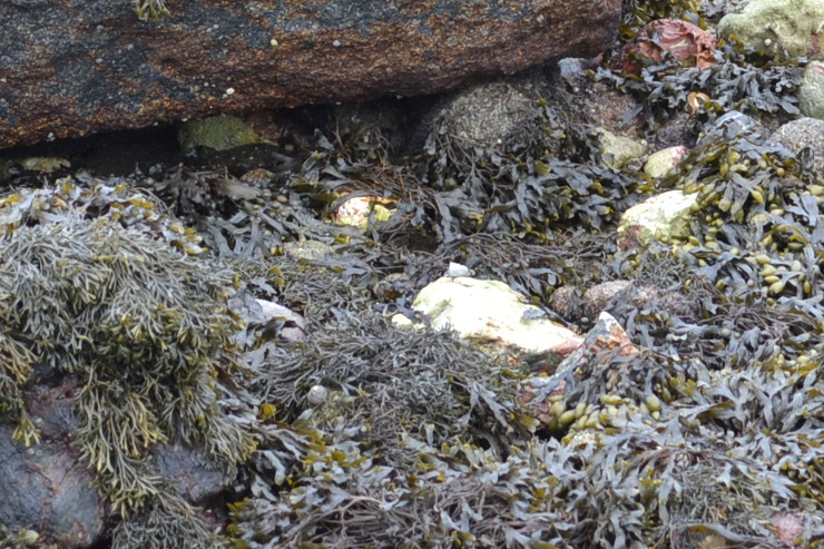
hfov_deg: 6.3
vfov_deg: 4.2
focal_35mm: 327
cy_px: -68
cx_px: 874
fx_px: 7483
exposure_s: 1/320
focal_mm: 70
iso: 400
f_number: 4.5
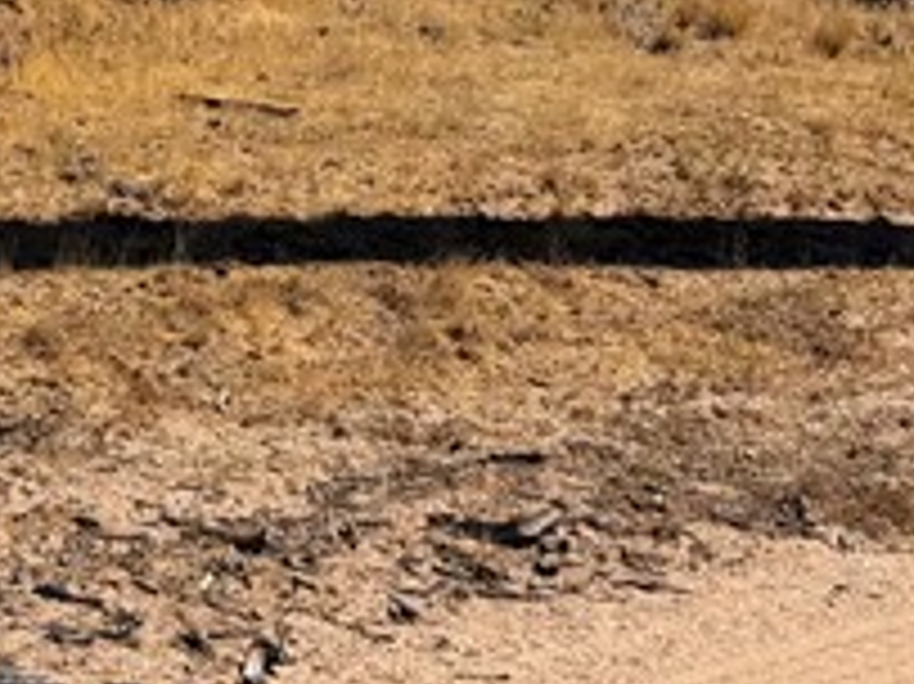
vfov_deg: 11.3
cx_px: 230
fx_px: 3193
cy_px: -594
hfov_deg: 16.2
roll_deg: -0.4
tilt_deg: +4.4
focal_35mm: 121
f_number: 1.78
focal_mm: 6.76
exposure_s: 1/6711
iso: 80
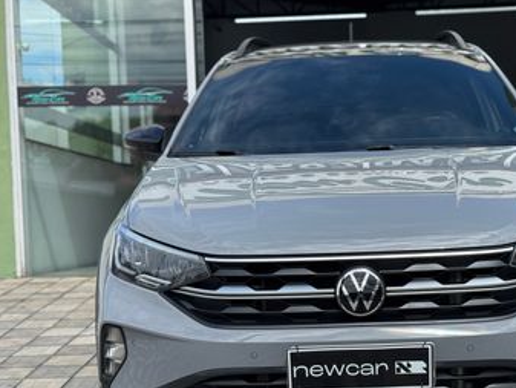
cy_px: 268
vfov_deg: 21.8
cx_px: 358
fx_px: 999
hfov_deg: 28.7
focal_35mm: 67
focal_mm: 6.76
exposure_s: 1/3257
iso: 64
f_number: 1.78
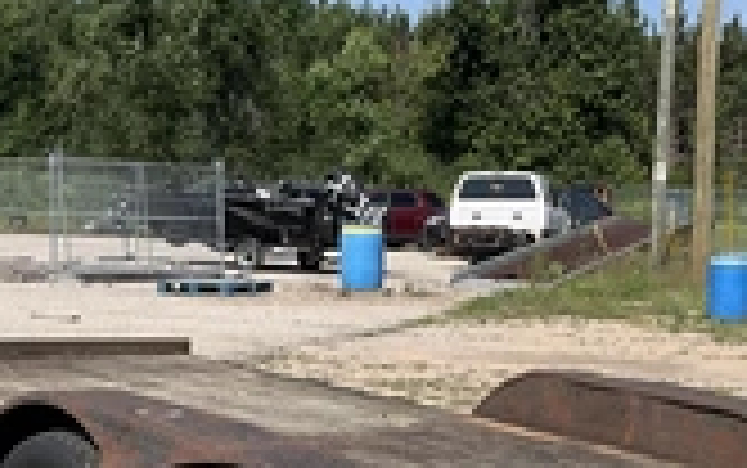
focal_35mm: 74
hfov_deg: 27.4
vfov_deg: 17.3
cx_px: 572
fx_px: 1508
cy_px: 459
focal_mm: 3
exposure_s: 1/2058
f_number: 1.8
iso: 25
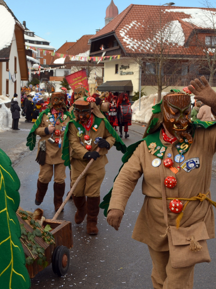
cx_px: 37
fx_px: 441
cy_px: 143
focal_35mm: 53
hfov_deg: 26.9
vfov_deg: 36.2
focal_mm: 24
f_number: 9
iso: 100
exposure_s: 1/200
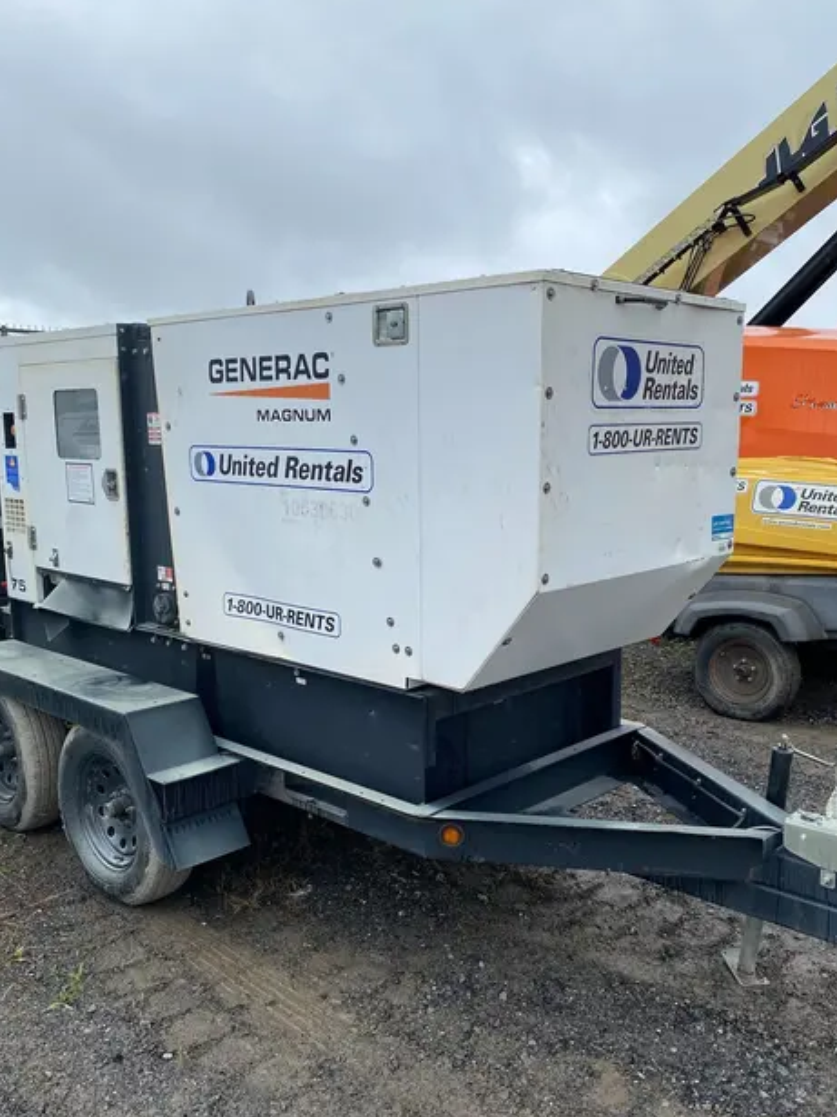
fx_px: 1000
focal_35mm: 31
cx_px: 448
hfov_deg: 45.4
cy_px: 613
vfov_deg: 58.3
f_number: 1.8
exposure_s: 1/871
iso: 32
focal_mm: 4.25
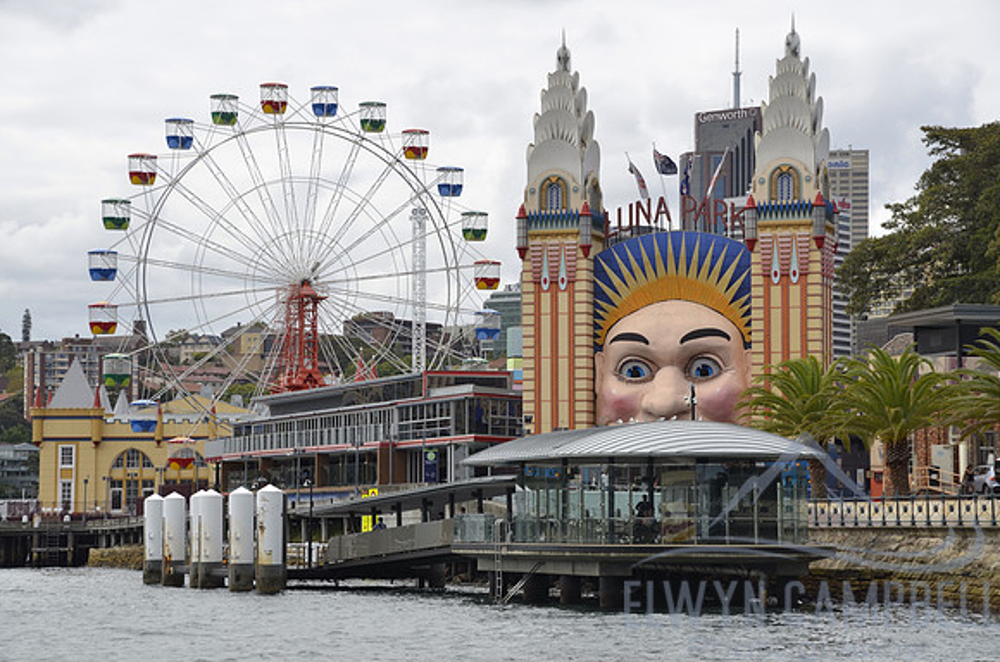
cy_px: 331
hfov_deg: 22.0
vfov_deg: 14.6
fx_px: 2578
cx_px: 500
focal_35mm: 93
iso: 110
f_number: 8
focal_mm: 62
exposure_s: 1/250
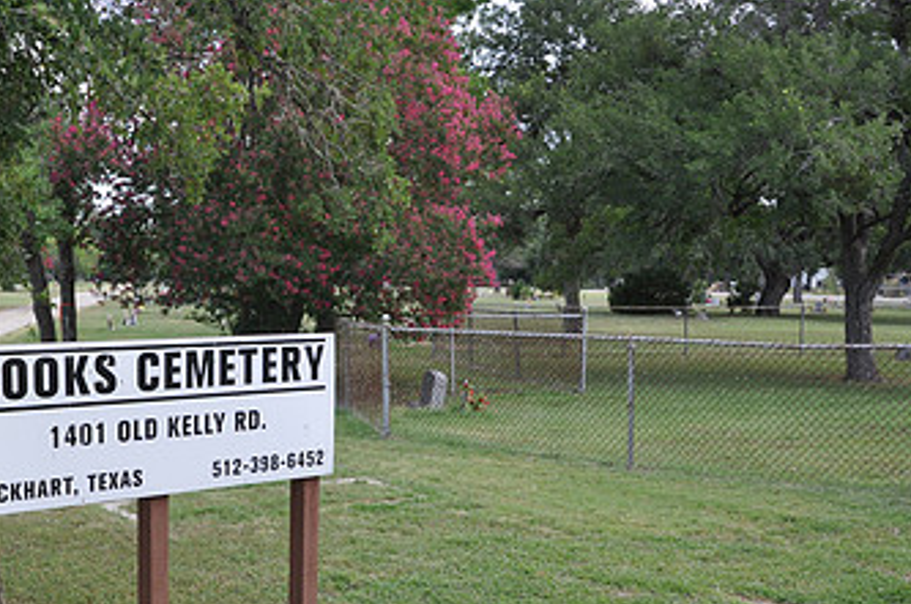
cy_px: 354
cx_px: 178
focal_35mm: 55
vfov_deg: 24.6
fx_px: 1387
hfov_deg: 35.2
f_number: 6.3
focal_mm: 21
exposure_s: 1/160
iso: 200
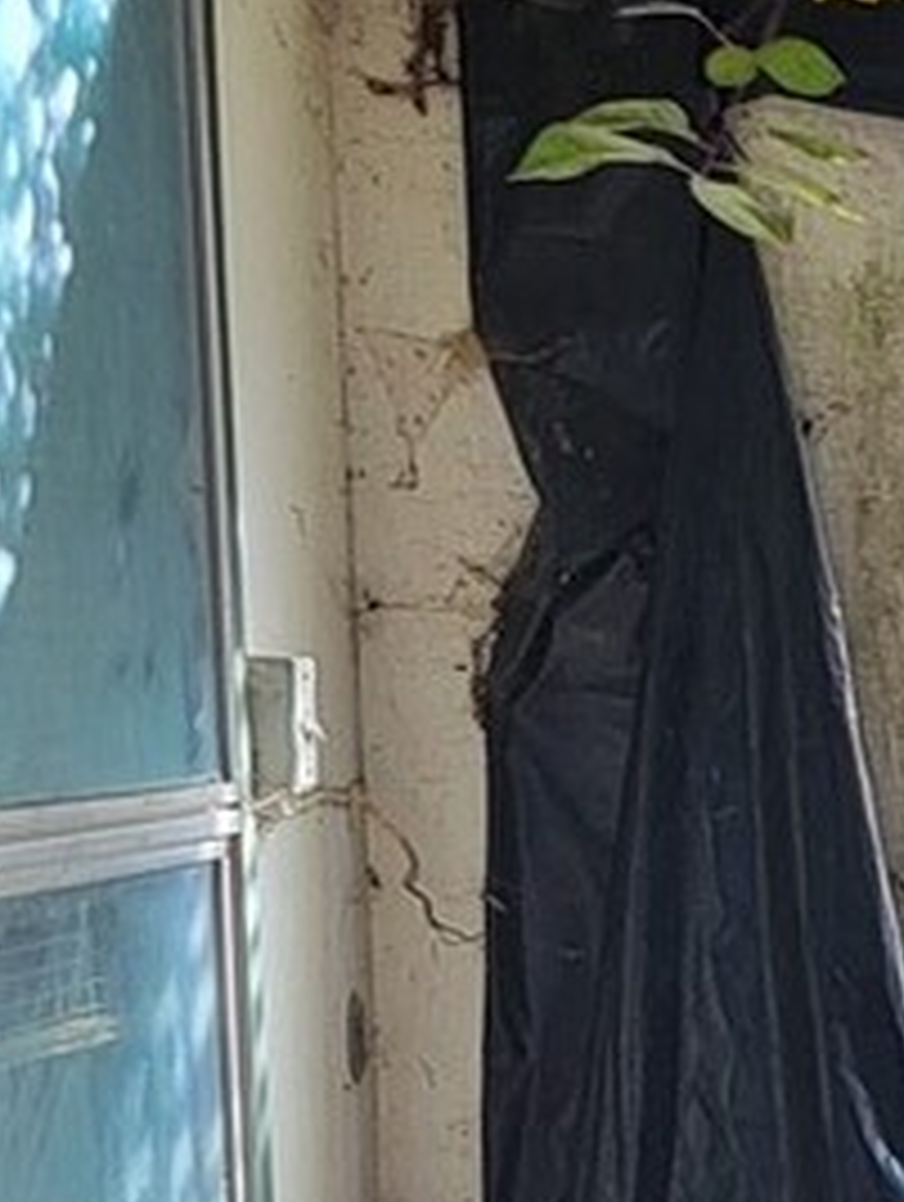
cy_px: 1558
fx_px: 4863
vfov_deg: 13.6
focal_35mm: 140
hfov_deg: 9.5
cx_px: 2141
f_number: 1.8
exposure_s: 1/121
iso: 40
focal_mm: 5.4
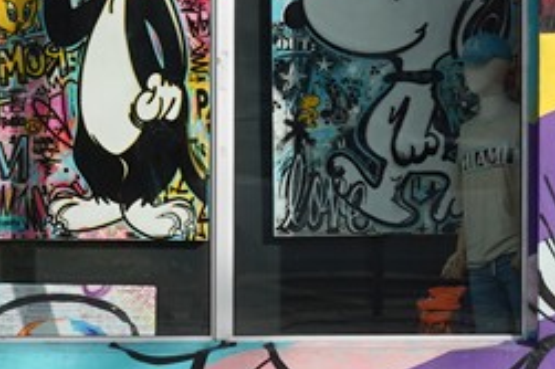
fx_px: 4422
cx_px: 493
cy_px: -148
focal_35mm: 287
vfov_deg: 4.8
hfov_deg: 7.2
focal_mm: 36
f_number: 16
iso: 100
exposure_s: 1/100
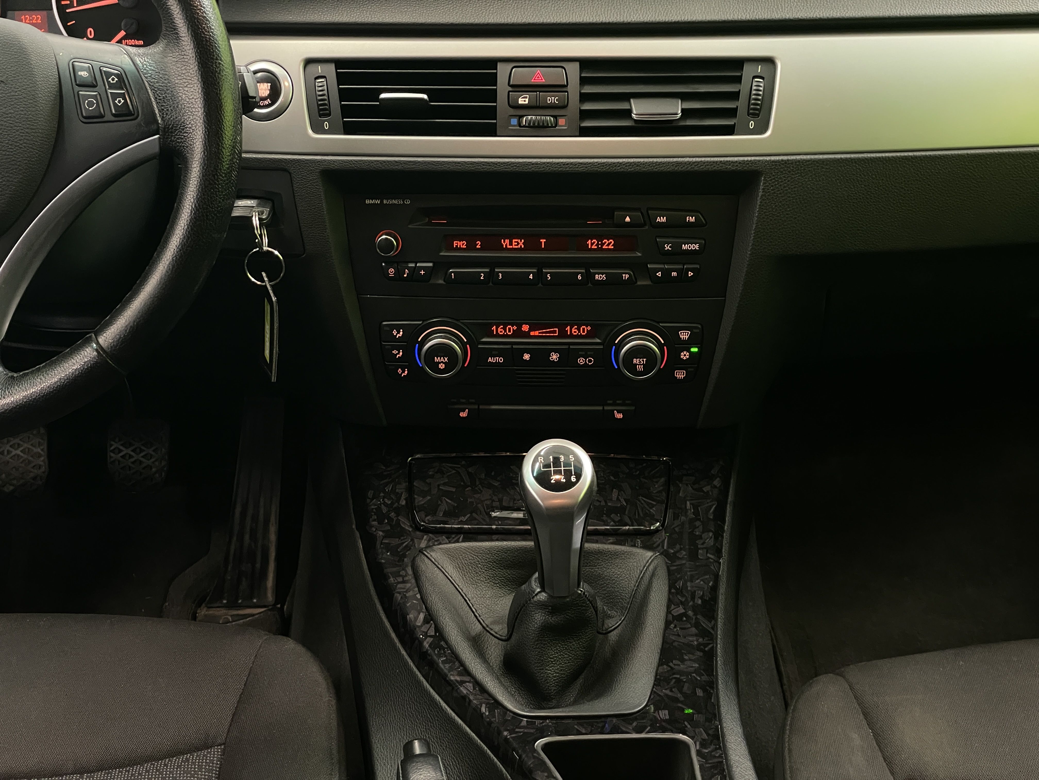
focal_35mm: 52
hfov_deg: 36.8
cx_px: 520
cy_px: 390
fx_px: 1561
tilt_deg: -24.0
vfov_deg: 28.0
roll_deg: +0.2
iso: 640
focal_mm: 6
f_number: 2
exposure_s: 1/33
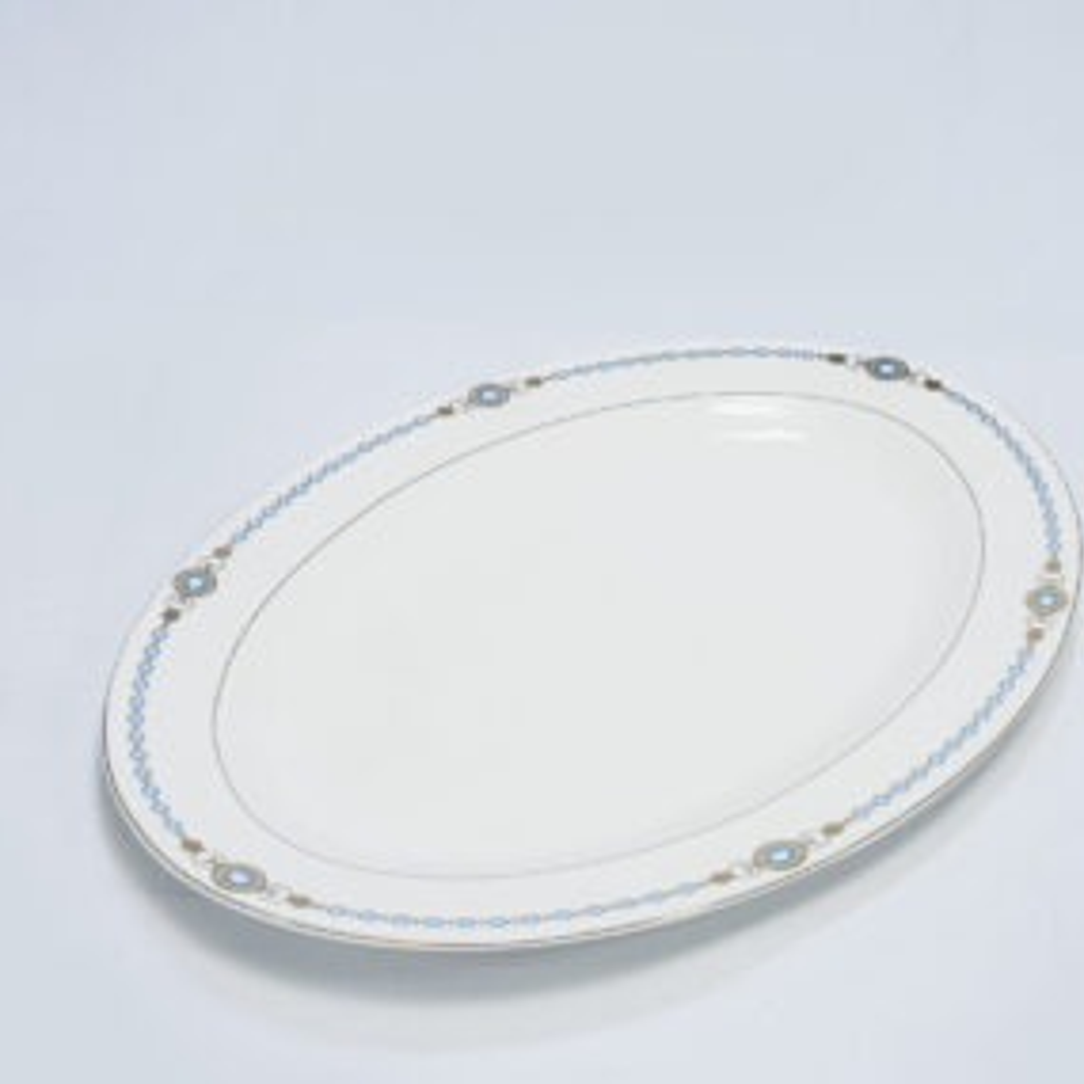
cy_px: 542
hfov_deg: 22.5
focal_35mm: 77
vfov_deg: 22.5
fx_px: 2728
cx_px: 628
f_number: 14
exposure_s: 1/160
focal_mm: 60
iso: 6400
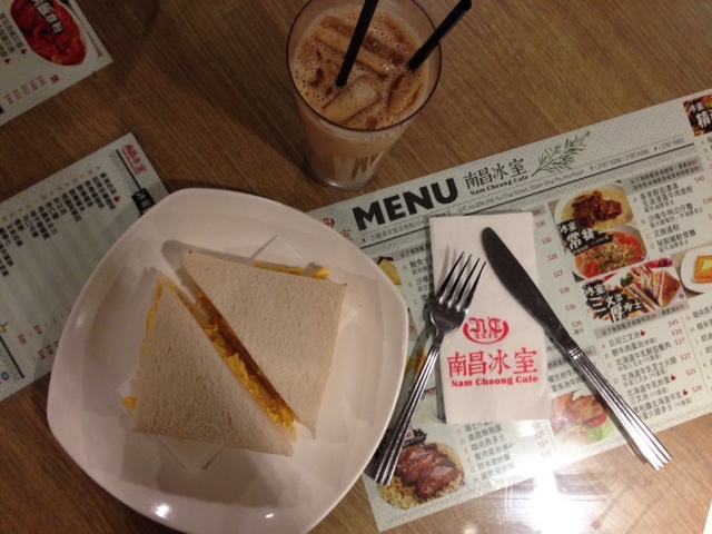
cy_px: 267
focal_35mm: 33
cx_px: 356
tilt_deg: -82.3
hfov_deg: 55.4
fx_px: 679
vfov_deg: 42.9
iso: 160
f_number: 2.4
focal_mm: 4.12
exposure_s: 1/20
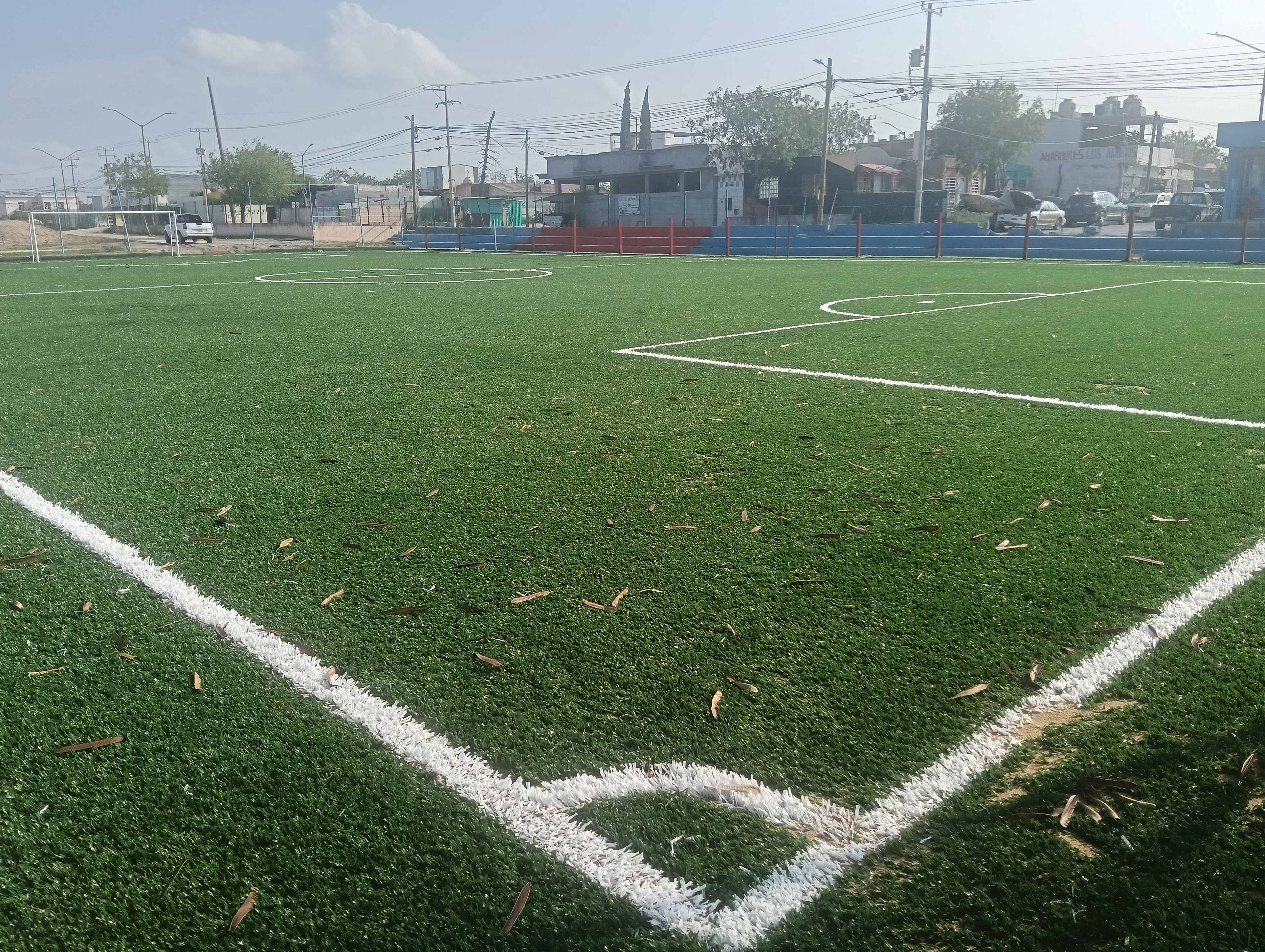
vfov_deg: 51.5
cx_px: 632
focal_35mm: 27
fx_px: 988
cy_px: 476
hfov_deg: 65.2
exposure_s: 1/934
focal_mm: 3.98
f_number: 1.8
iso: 64
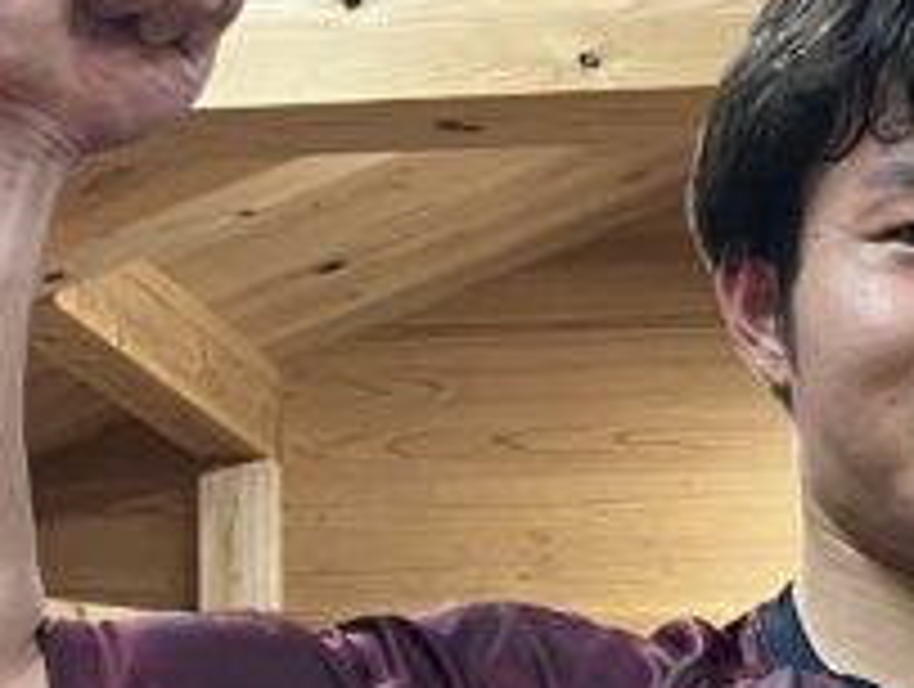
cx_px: 1112
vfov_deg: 9.9
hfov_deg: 13.6
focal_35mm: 141
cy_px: 1322
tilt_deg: +0.8
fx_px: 3730
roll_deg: -1.3
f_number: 1.8
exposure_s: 1/60
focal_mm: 3.99
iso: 125
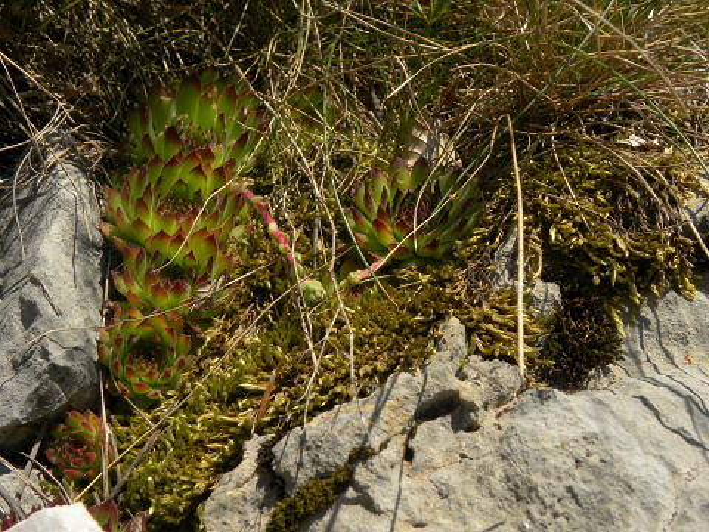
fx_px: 942
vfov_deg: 31.5
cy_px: 266
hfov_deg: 41.2
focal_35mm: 46
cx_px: 354
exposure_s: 1/640
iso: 100
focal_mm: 8.2
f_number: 5
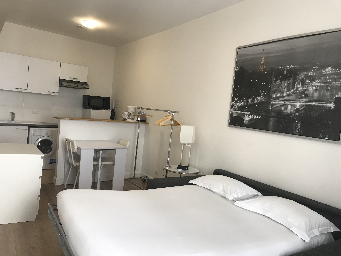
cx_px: 170
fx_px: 276
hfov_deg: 63.4
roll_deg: -4.7
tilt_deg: -3.3
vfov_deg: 49.7
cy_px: 128
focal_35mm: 28
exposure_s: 1/33
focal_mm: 3.99
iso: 40
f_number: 1.8
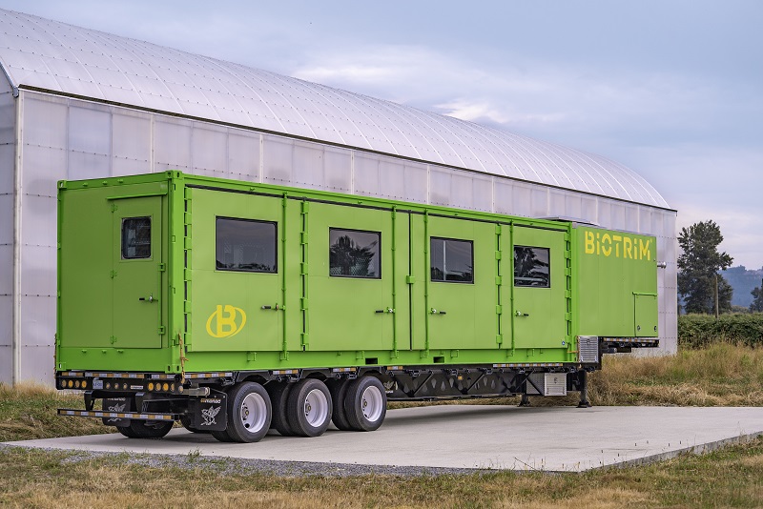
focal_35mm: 70
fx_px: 1484
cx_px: 382
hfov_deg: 28.8
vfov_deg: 19.5
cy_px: 254
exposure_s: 1/1600
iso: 100
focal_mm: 70
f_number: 4
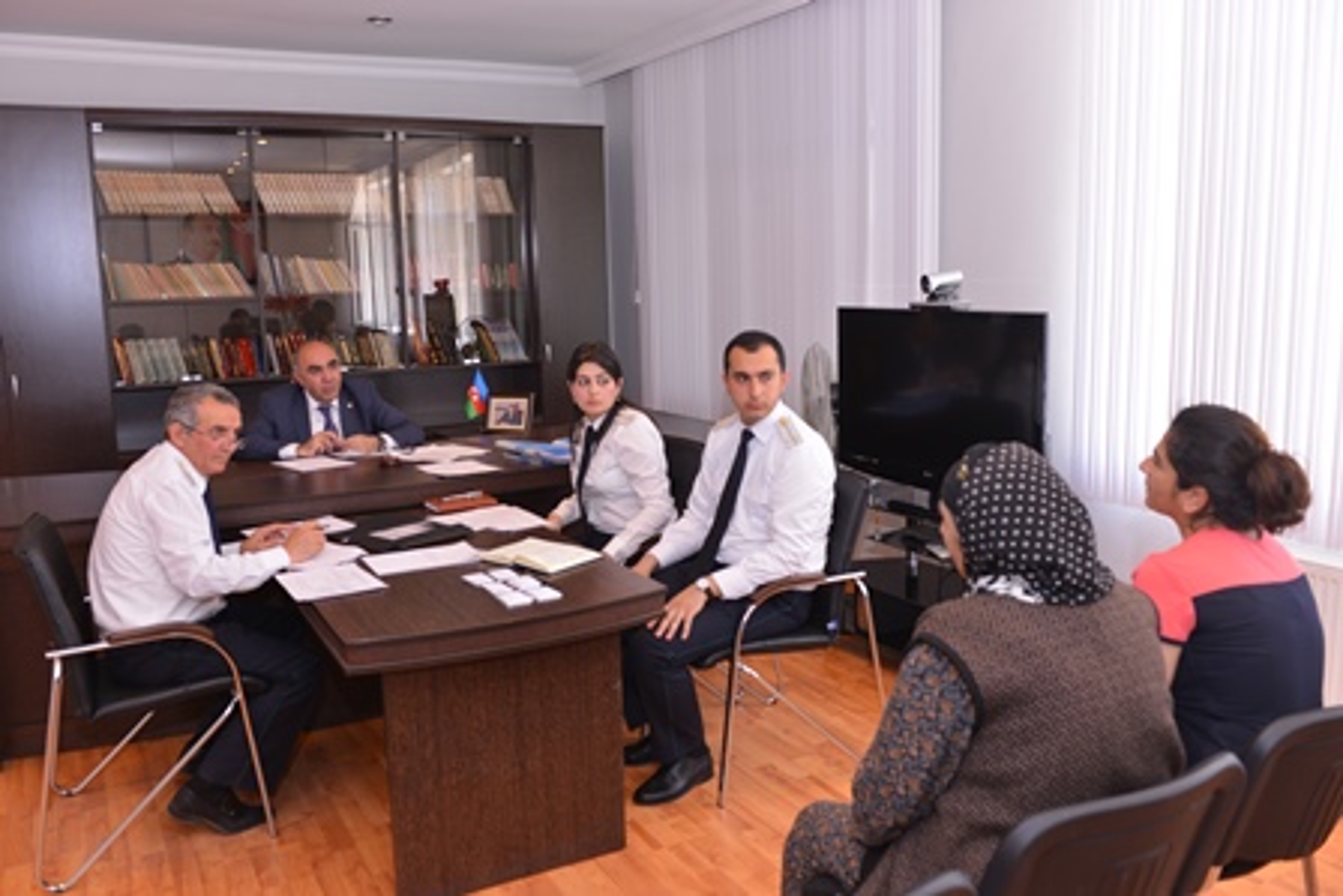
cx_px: 672
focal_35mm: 31
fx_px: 1157
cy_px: 448
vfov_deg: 42.4
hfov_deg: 60.3
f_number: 5
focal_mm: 31
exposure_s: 1/60
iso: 320
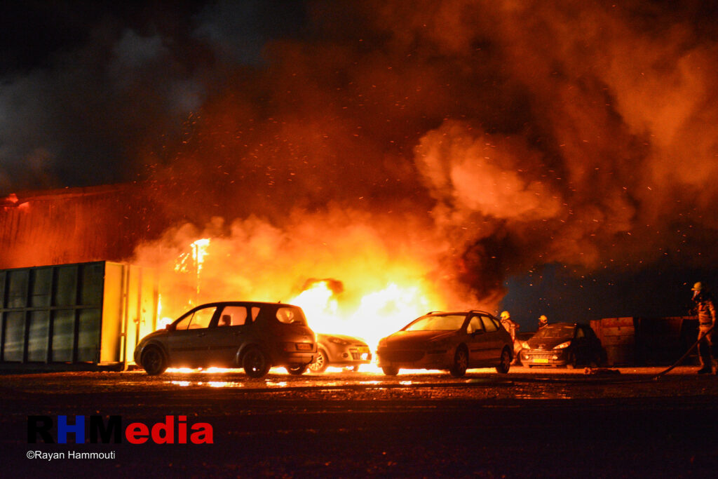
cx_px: 359
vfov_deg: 36.9
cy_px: 240
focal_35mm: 36
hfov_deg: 53.1
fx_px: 718
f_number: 2.8
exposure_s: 1/60
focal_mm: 24
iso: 3200
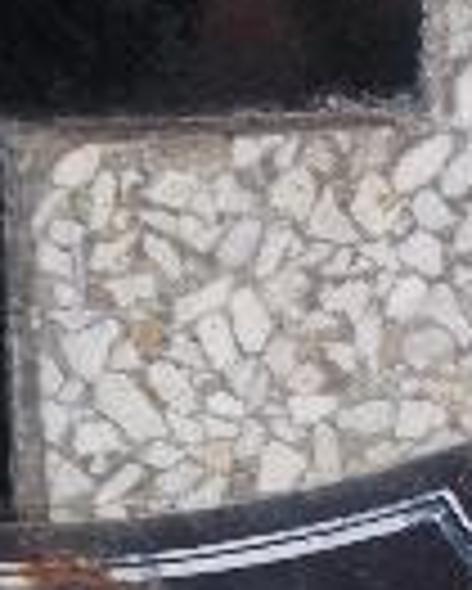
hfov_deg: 12.2
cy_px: 761
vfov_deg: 14.8
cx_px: -54
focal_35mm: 124
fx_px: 2163
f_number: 3.2
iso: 80
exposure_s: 1/40
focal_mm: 4.6
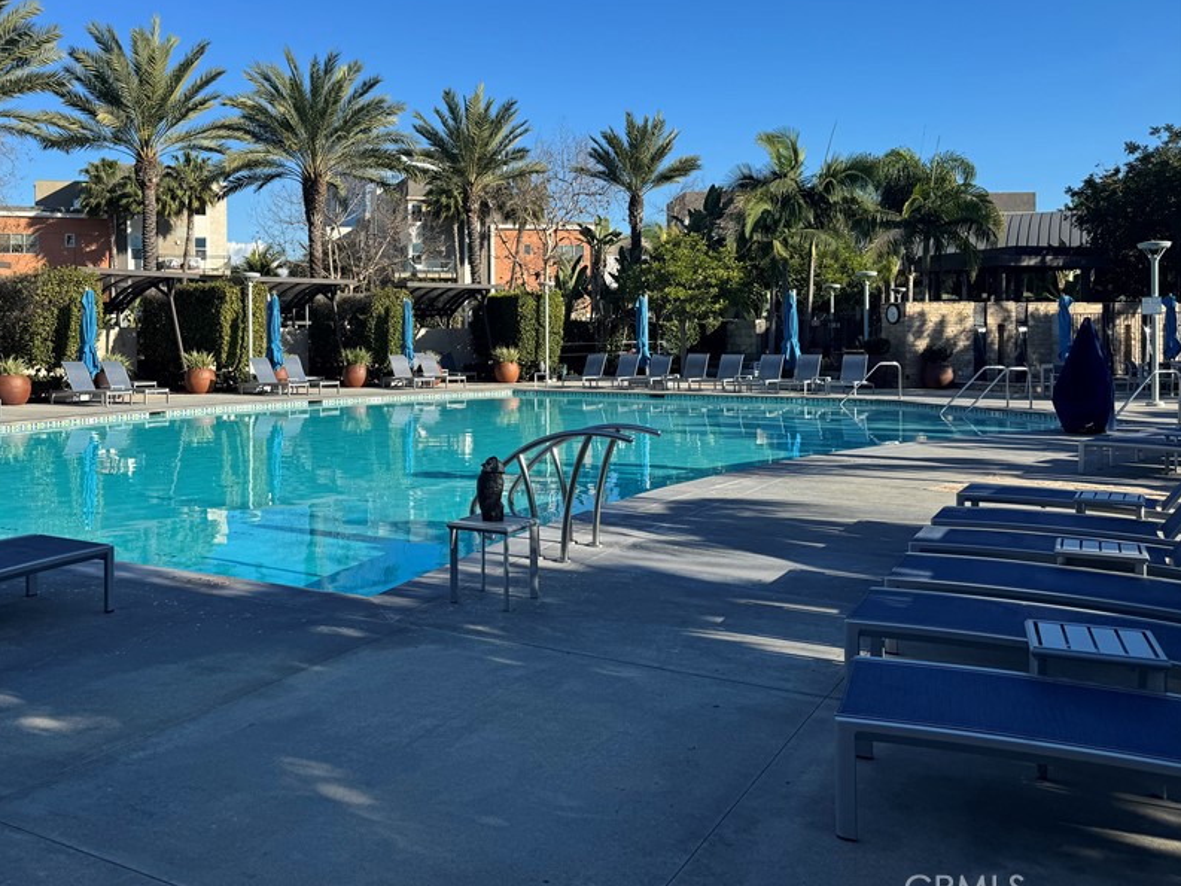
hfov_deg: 57.5
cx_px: 427
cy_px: 338
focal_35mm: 31
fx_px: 1058
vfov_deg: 45.1
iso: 80
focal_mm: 6.76
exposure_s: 1/4310
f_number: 1.78
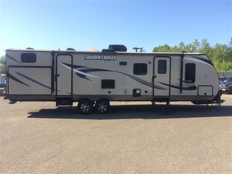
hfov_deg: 61.7
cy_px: 87
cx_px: 116
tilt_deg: -3.3
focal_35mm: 29
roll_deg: +1.0
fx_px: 194
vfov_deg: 48.2
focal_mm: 4.15
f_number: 2.2
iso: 32
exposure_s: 1/977
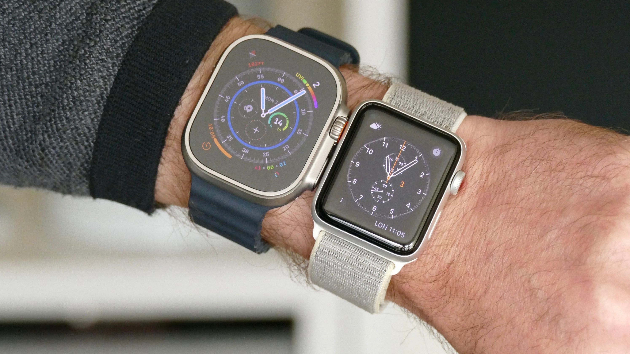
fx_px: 2990
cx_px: 316
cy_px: 163
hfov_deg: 12.0
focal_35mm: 179
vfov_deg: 6.8
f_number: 4
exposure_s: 1/100
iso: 1600
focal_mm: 61.93
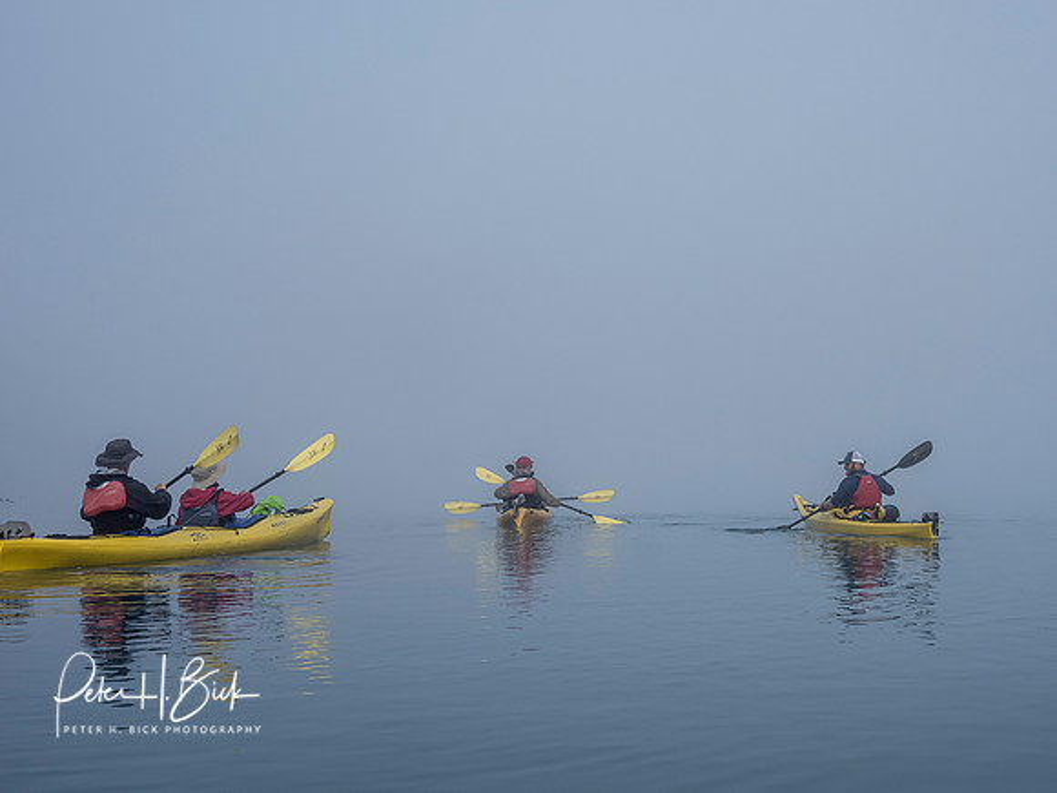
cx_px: 528
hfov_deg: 34.3
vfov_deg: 26.1
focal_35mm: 56
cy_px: 396
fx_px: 1710
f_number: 10
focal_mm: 28
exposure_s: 1/400
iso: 400
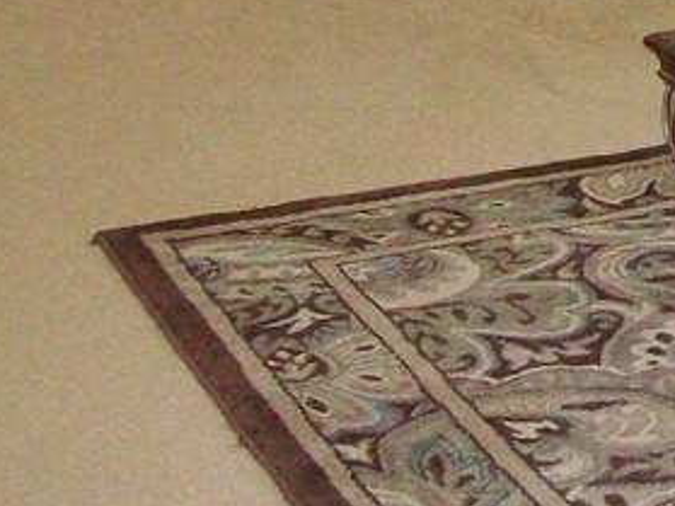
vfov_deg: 11.0
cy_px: -150
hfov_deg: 13.9
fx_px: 2573
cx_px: 1069
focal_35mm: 132
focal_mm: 6
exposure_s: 1/64
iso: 200
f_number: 2.7
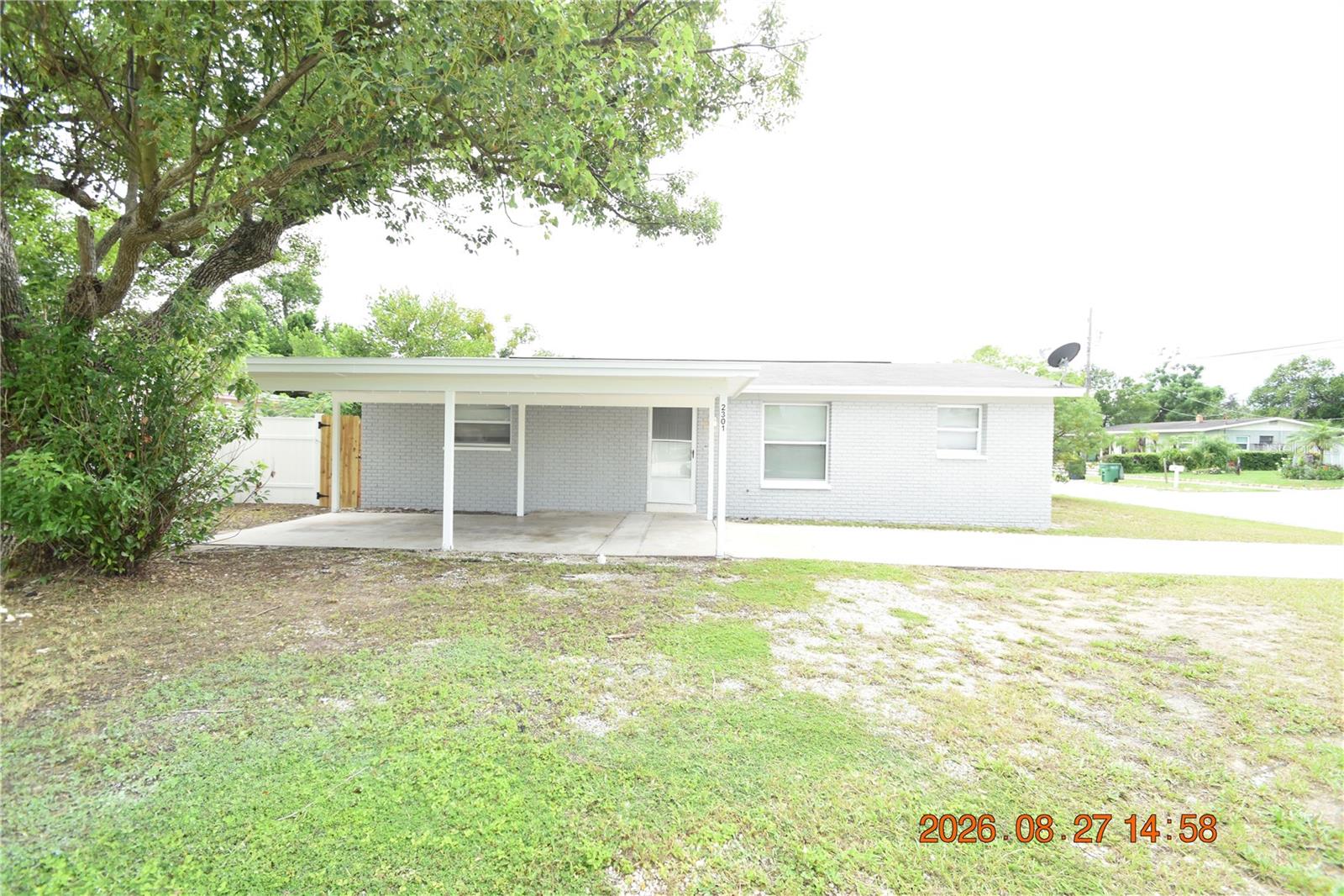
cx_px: 672
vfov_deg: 77.3
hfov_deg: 100.4
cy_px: 448
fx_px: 560
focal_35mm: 15
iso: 400
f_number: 6.7
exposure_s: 1/180
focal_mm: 10
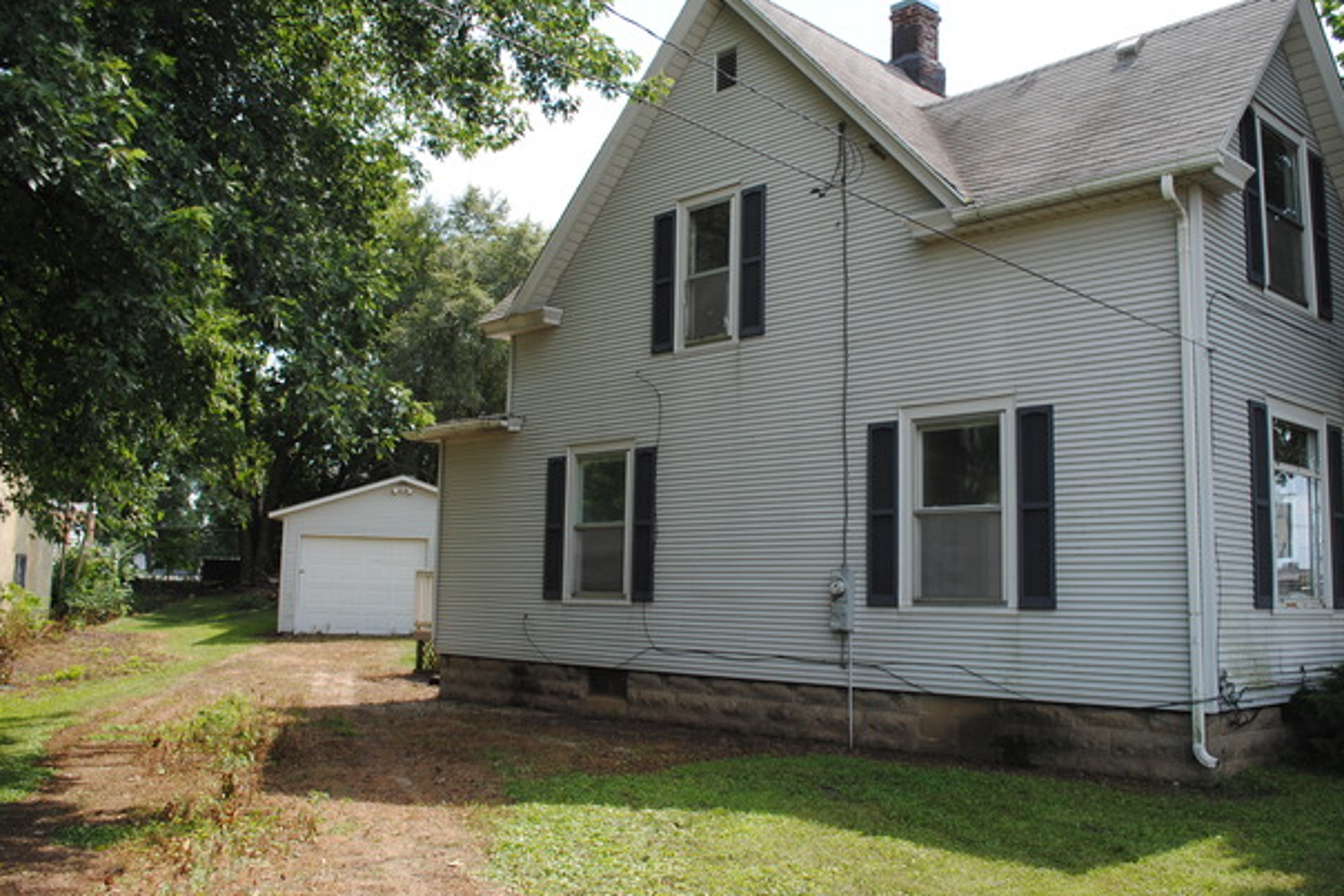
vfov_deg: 37.9
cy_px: 447
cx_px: 701
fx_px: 1307
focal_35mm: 35
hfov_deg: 54.4
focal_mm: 22
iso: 100
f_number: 6.3
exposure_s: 1/160
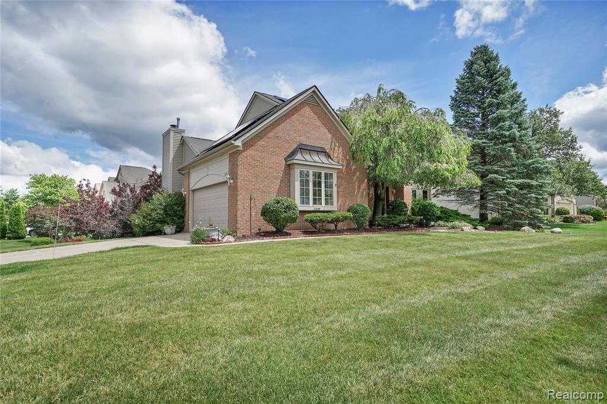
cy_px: 202
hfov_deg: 90.0
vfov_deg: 67.3
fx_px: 303
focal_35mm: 18
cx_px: 304
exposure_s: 1/160
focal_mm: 18
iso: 200
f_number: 8
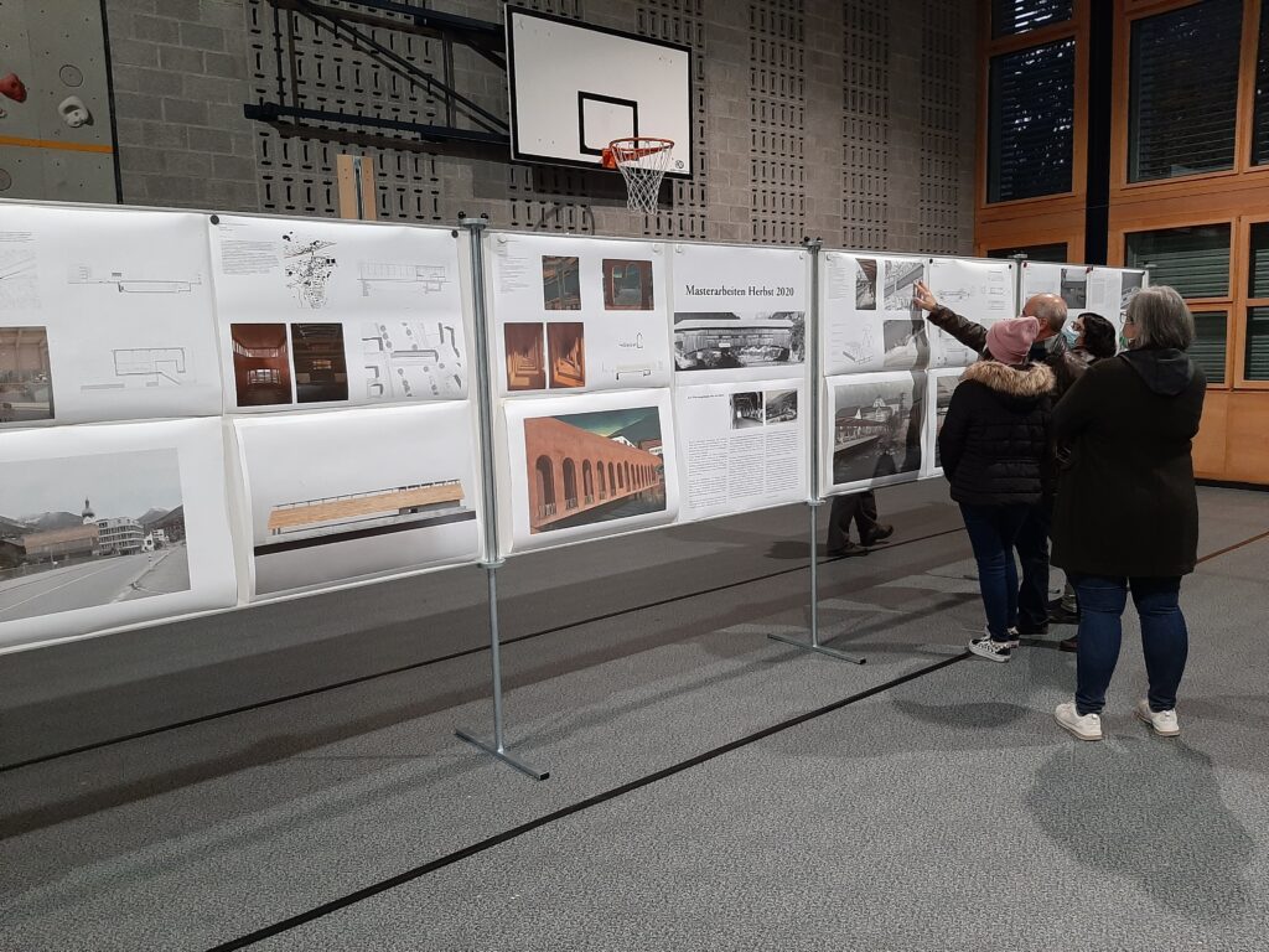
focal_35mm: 26
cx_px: 634
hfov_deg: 67.3
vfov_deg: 53.1
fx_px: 953
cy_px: 476
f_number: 1.7
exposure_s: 1/50
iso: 200
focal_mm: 3.93
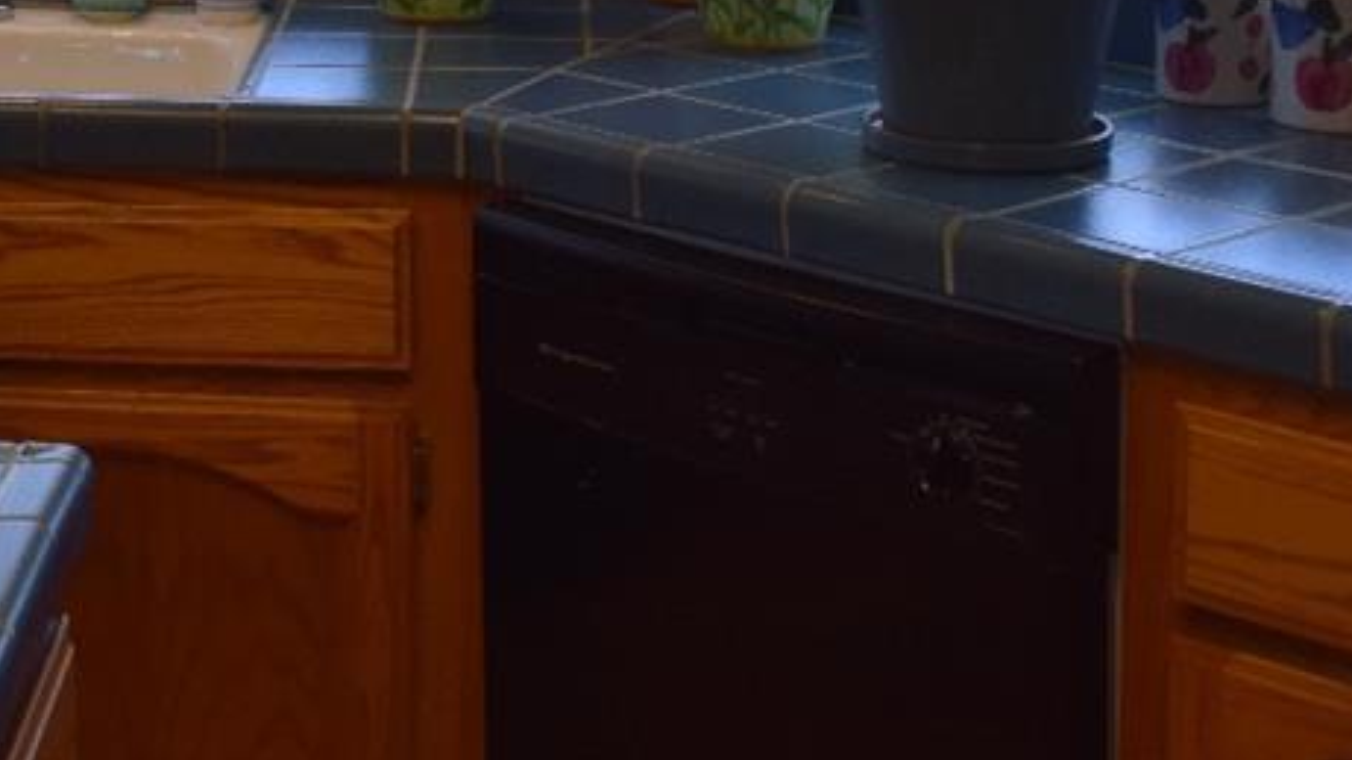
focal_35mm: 92
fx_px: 3297
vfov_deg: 12.3
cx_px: -62
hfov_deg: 22.1
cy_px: -490
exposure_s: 1/125
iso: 400
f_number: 5.6
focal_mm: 18
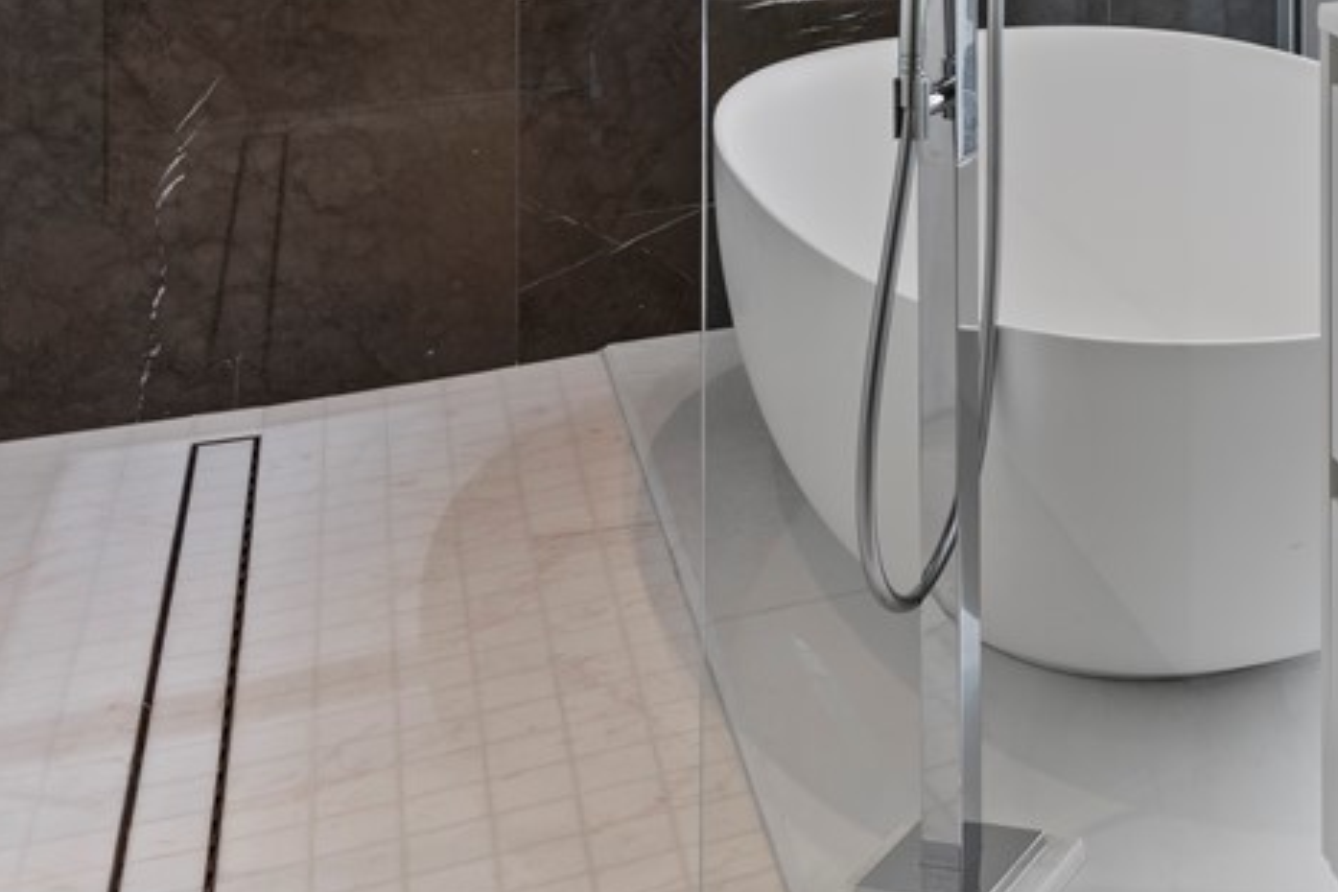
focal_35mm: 62
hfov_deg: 28.3
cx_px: 1598
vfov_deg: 19.1
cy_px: -459
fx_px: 2304
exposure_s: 1/8
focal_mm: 17
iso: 100
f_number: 8
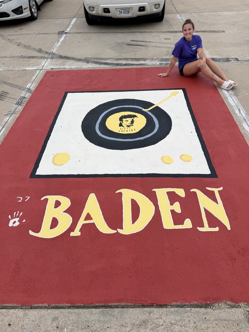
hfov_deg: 56.8
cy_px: 166
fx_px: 230
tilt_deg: -45.1
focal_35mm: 24
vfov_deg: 71.6
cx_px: 124
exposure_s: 1/1653
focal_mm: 6.76
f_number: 1.78
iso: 80
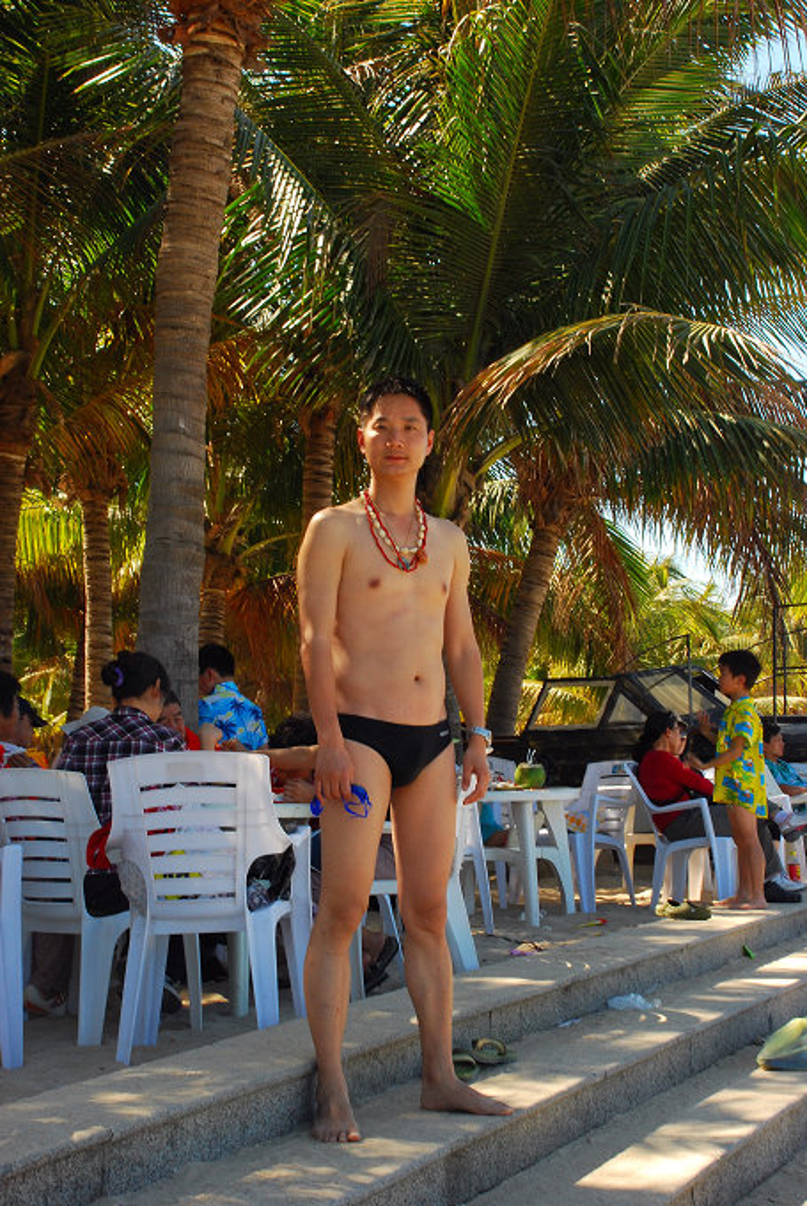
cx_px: 404
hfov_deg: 25.8
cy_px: 603
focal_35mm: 52
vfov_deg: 37.8
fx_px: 1761
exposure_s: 1/60
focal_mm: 35
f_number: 16
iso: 320
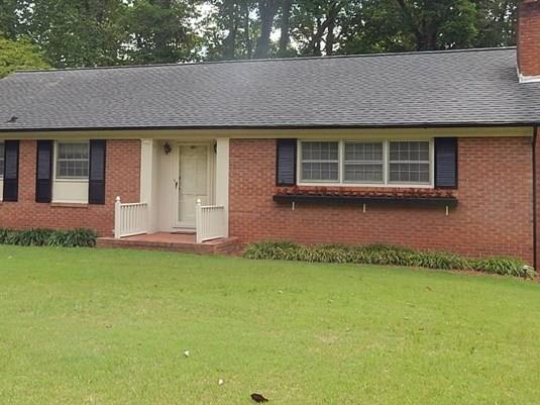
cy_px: 146
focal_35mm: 44
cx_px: 209
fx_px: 686
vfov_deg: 32.7
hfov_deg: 42.7
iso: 125
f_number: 3
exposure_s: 1/320
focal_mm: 4
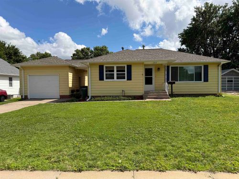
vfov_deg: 56.8
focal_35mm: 24
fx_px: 166
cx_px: 120
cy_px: 90
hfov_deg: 71.6
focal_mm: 6.76
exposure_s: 1/4673
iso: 80
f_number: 1.78
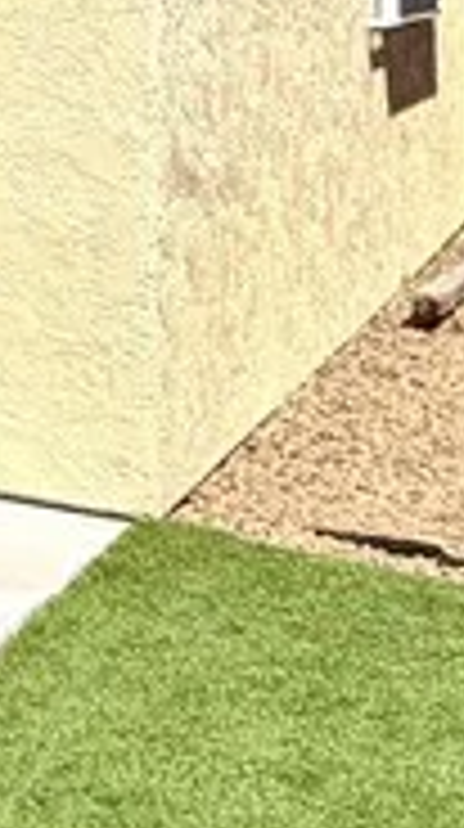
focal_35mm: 85
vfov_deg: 23.7
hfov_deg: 10.8
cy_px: -40
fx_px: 1866
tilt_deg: +0.2
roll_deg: +0.0
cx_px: -820
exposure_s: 1/1050
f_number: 2.2
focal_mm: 2.22
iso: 20
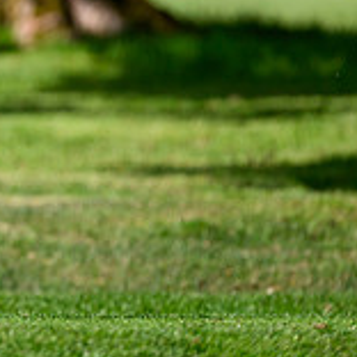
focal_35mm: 1268
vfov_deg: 1.4
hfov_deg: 1.4
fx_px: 14795
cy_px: -68
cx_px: -286
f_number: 3.5
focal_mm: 400
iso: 500
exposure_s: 1/5000
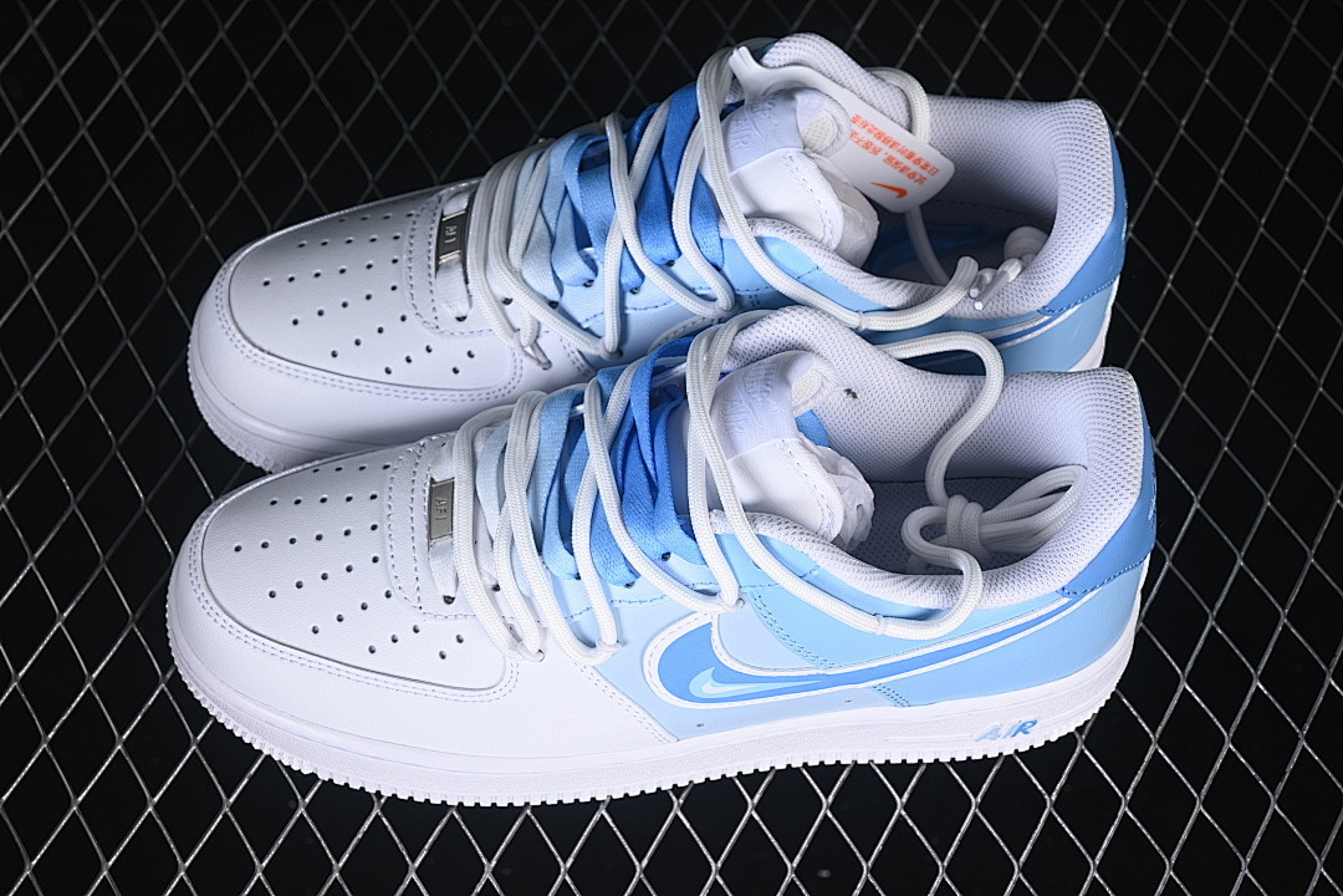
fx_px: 2798
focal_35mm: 75
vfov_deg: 18.2
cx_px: 672
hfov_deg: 27.0
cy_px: 448
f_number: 7.1
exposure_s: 1/80
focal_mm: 50
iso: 160
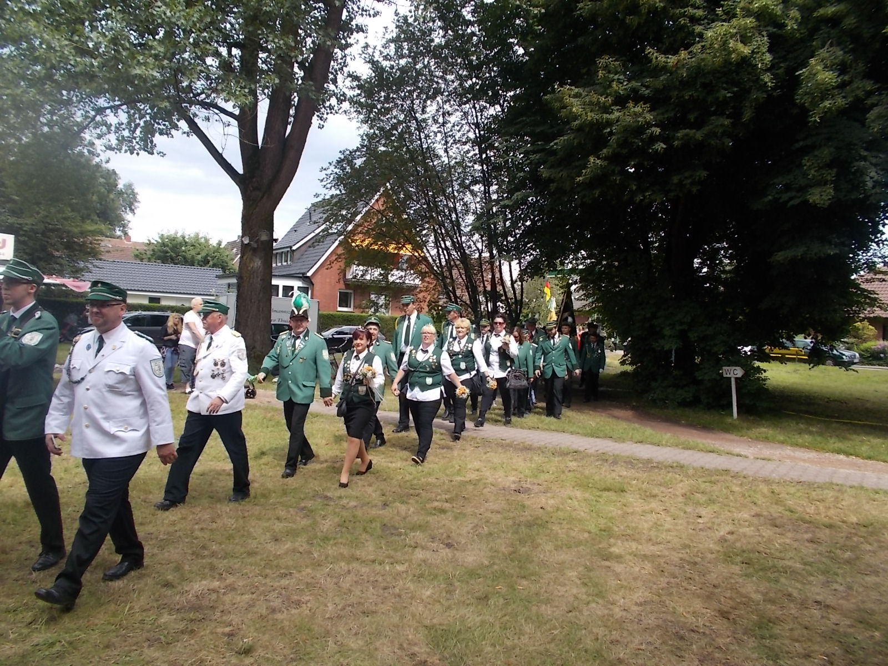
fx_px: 667
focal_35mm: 26
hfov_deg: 67.3
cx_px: 444
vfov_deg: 53.1
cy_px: 333
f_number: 3.2
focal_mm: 4.6
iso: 80
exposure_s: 1/500
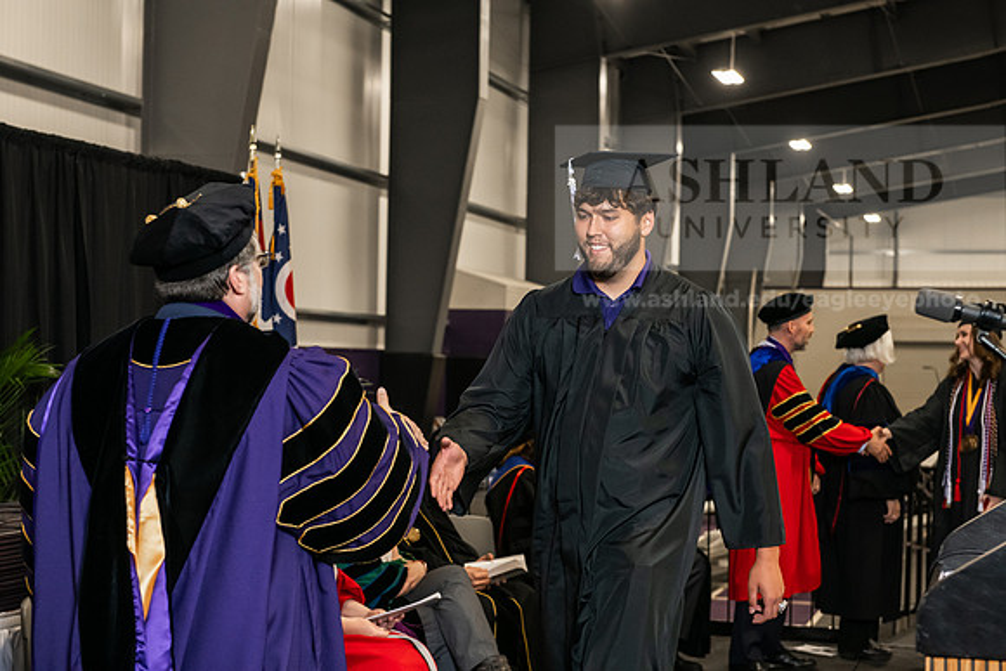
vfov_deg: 21.9
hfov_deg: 32.4
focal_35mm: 62
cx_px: 503
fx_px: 1733
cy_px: 336
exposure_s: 1/200
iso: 2500
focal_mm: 62
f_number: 5
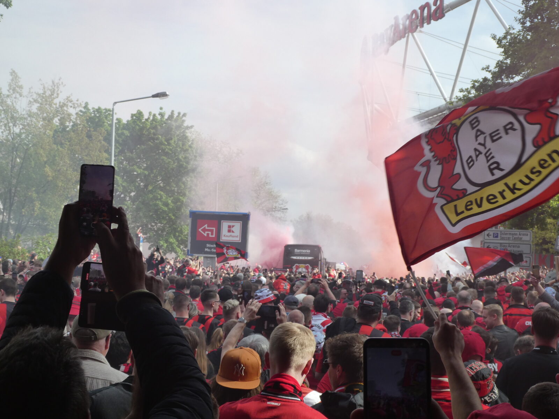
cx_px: 280
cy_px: 210
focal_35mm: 54
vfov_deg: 27.0
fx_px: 872
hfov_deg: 35.5
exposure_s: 1/500
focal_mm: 9.6
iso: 80
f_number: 4.1
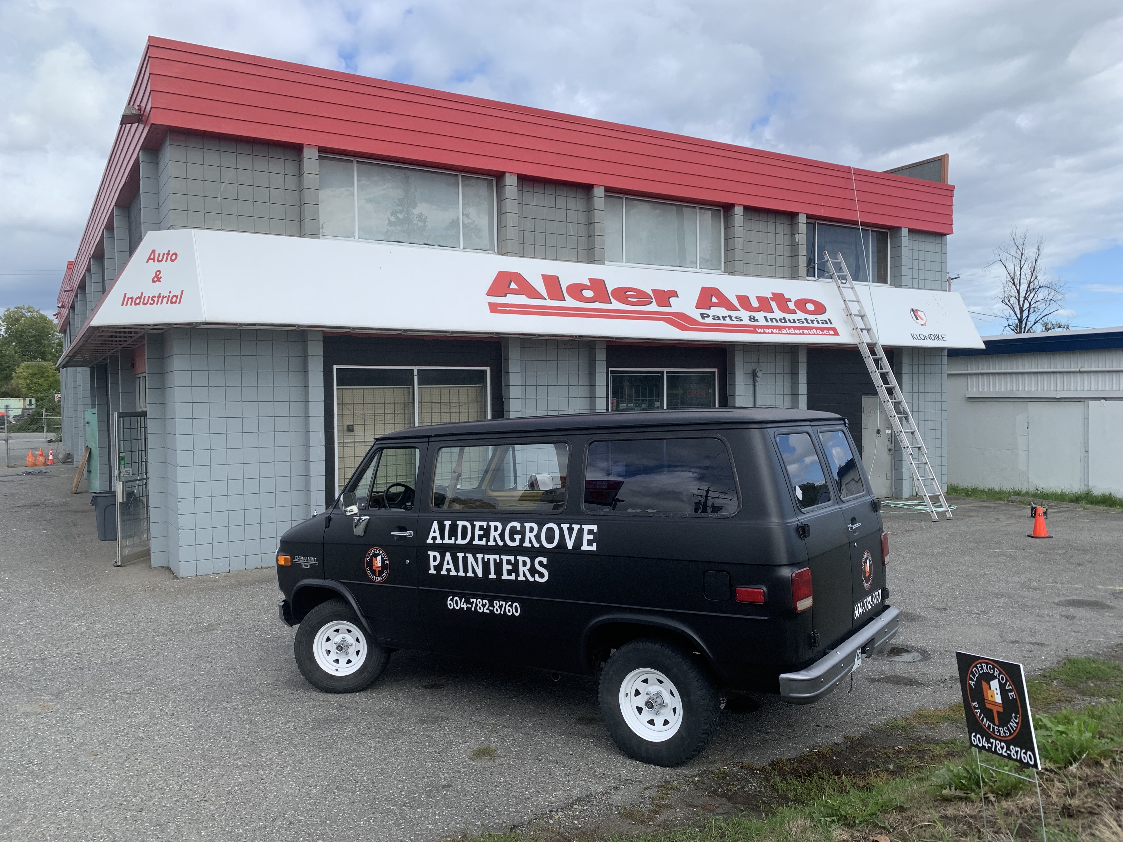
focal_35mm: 26
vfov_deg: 53.1
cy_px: 421
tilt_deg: -2.2
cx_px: 562
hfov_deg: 67.3
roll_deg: +1.6
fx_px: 843
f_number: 1.8
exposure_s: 1/1536
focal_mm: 4.25
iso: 25
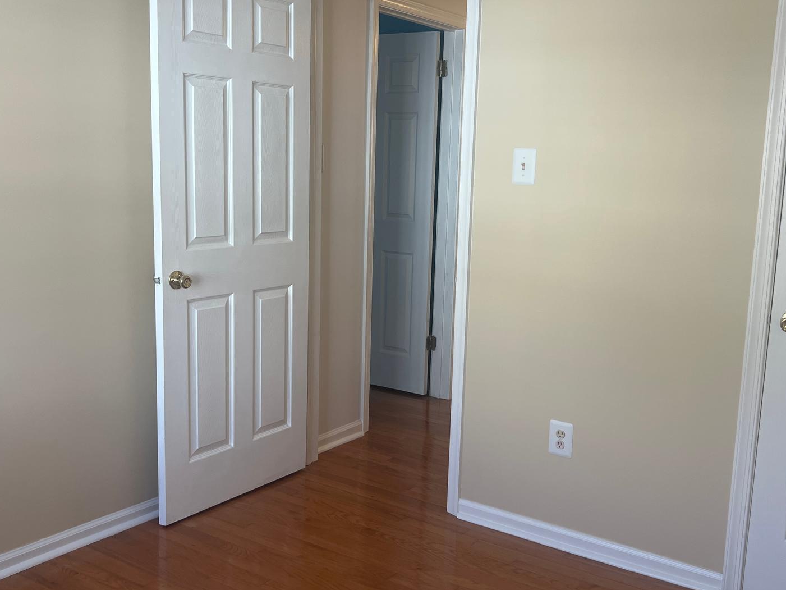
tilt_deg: -9.2
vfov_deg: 37.7
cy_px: 295
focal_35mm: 38
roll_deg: -2.4
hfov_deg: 48.9
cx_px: 426
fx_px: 863
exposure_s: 1/120
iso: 64
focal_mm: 5.7
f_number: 1.5
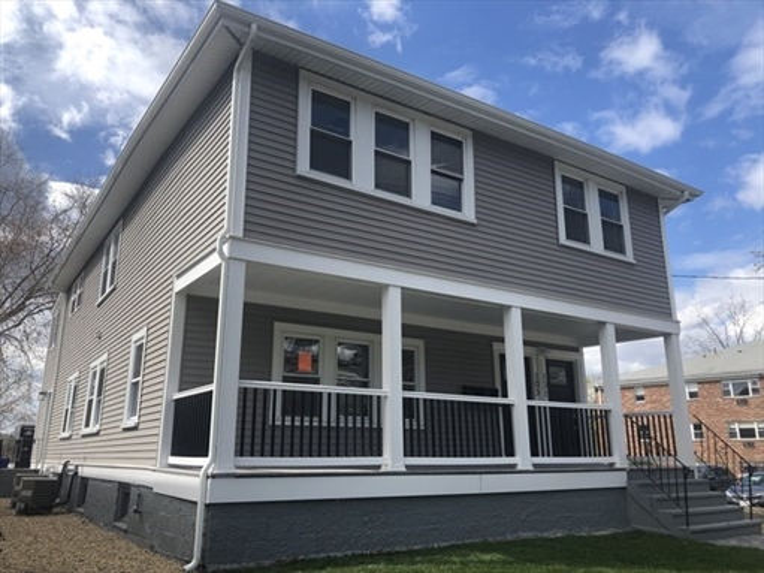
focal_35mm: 28
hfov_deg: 63.5
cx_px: 382
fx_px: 618
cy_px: 286
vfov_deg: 49.7
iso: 20
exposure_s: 1/1412
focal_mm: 3.99
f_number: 1.8
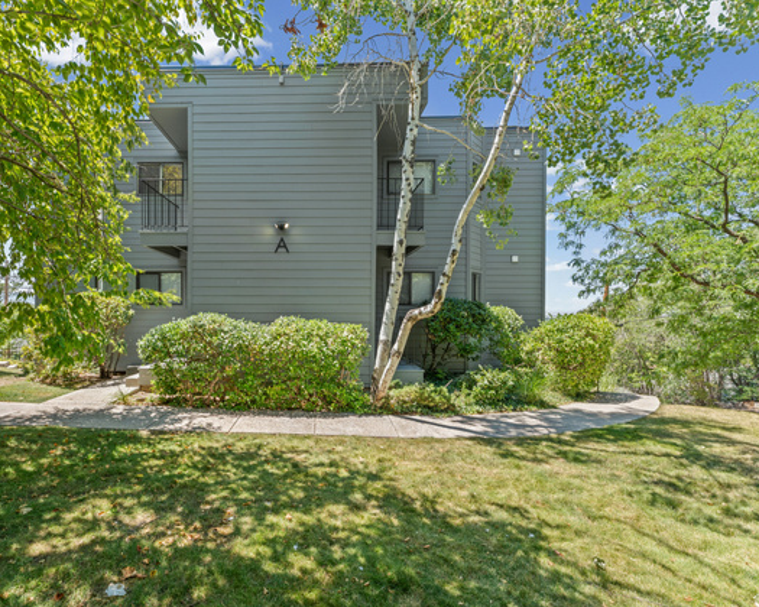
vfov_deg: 80.4
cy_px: 305
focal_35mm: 16
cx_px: 314
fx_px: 359
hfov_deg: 92.2
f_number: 9
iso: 250
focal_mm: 14
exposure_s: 1/60
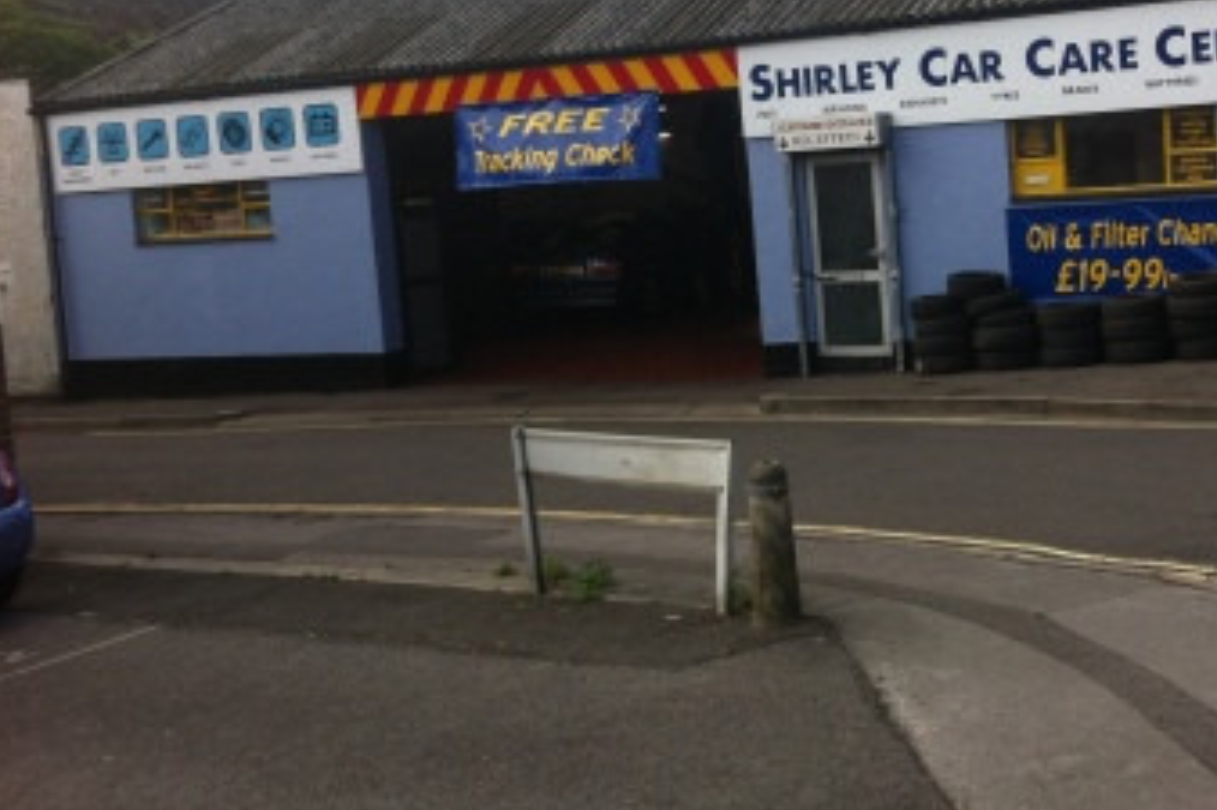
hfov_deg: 35.5
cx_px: 904
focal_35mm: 55
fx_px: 1858
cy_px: 292
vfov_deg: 24.5
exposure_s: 1/718
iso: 80
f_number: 2.8
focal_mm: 3.85
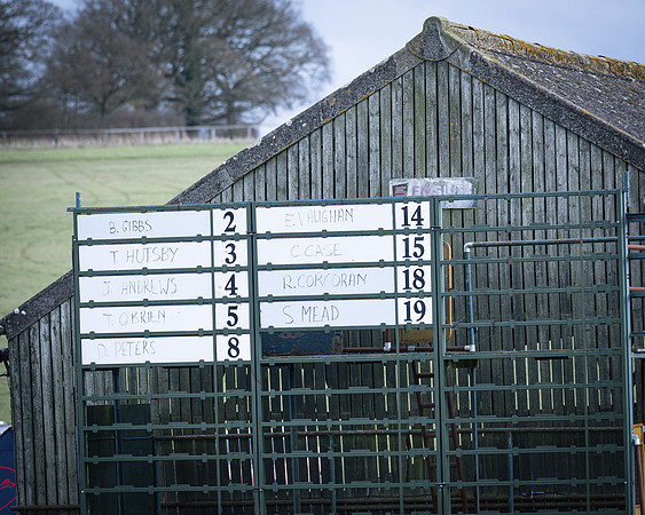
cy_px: 258
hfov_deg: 5.7
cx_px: 296
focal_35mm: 338
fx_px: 6450
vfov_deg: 4.6
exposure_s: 1/1000
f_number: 4
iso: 800
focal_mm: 200
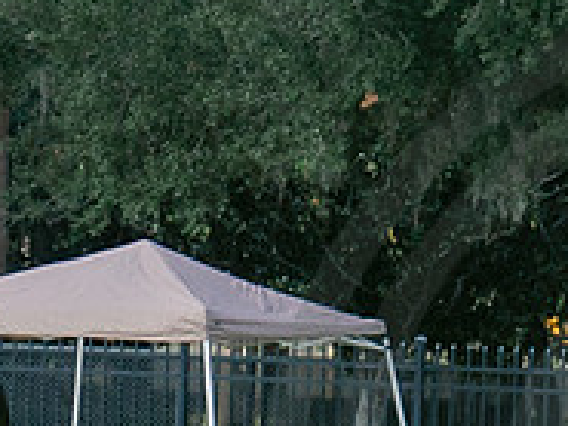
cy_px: 537
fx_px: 10968
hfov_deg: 3.0
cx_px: 902
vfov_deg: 2.2
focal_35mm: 668
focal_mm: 70
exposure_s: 1/800
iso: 250
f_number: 5.6
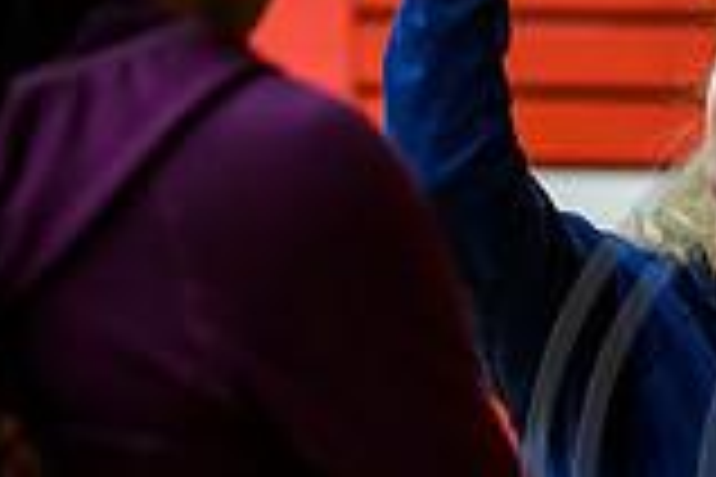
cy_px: 502
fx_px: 5668
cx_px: 986
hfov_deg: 7.1
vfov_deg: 4.8
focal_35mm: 285
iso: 5000
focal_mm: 78
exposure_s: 1/640
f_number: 2.8
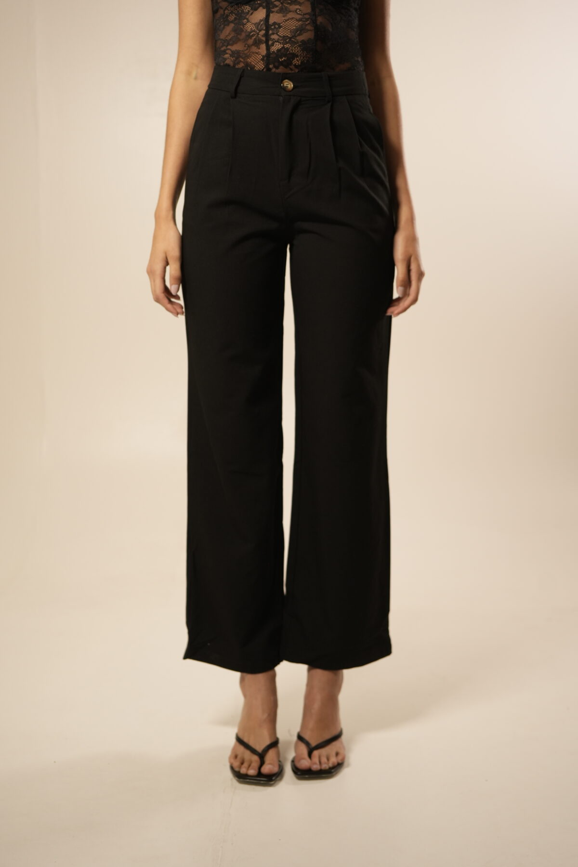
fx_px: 1204
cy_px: 434
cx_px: 289
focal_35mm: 50
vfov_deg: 39.6
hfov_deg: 27.0
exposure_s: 1/125
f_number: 3.5
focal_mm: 50
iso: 1000
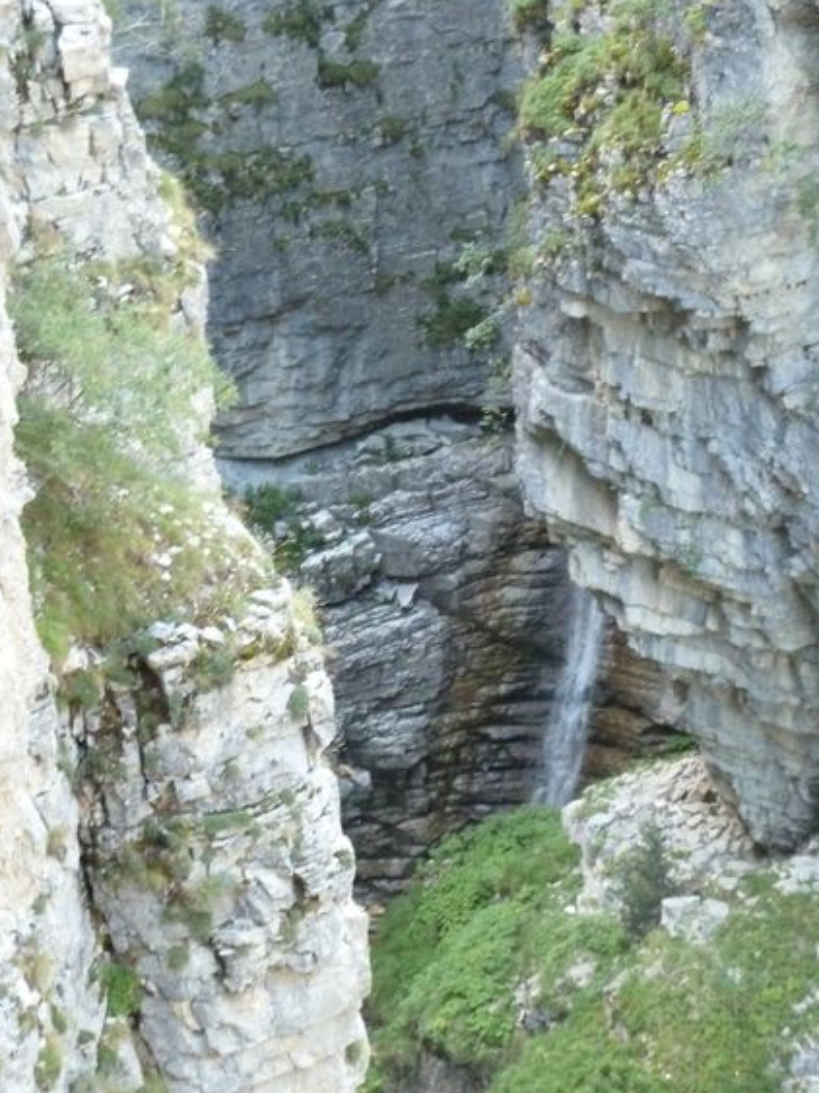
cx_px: 526
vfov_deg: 15.4
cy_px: 584
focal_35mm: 128
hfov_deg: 11.6
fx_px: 4039
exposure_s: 1/40
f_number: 4.3
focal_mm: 14.7
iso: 500
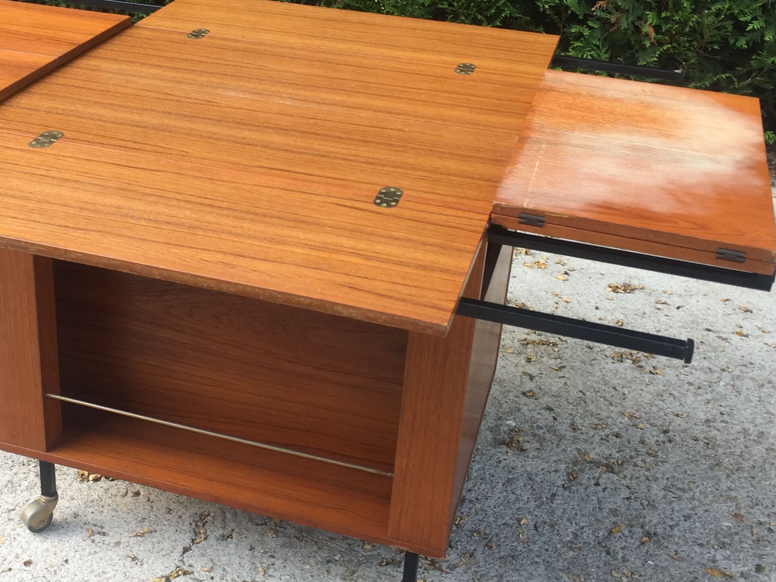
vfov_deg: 29.6
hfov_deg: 38.6
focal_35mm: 49
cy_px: 247
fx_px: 1098
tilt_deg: -27.1
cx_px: 280
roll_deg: +0.0
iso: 32
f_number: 2.2
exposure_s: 1/50
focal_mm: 4.15
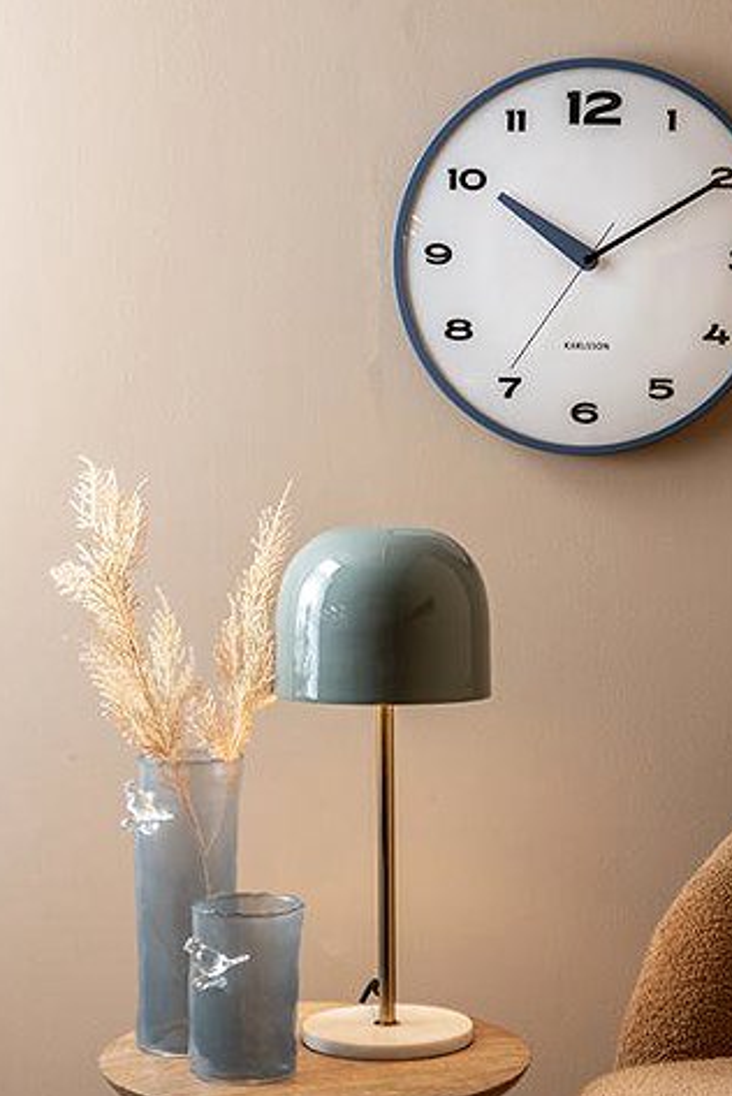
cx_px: 412
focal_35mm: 95
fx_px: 2893
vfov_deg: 21.4
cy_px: 580
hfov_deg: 14.4
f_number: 13
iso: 125
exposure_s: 1/3
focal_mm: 75
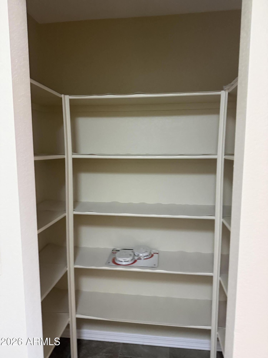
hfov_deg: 56.8
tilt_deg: -5.0
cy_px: 179
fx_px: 248
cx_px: 134
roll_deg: +0.7
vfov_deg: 71.6
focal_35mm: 24
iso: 640
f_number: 1.78
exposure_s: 1/40
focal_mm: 6.76
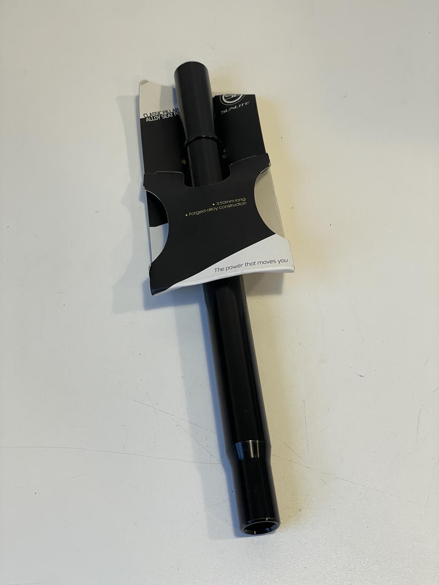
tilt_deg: -54.7
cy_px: 292
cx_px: 220
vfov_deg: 36.8
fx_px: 879
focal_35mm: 52
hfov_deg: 28.0
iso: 160
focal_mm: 6
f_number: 2
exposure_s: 1/120
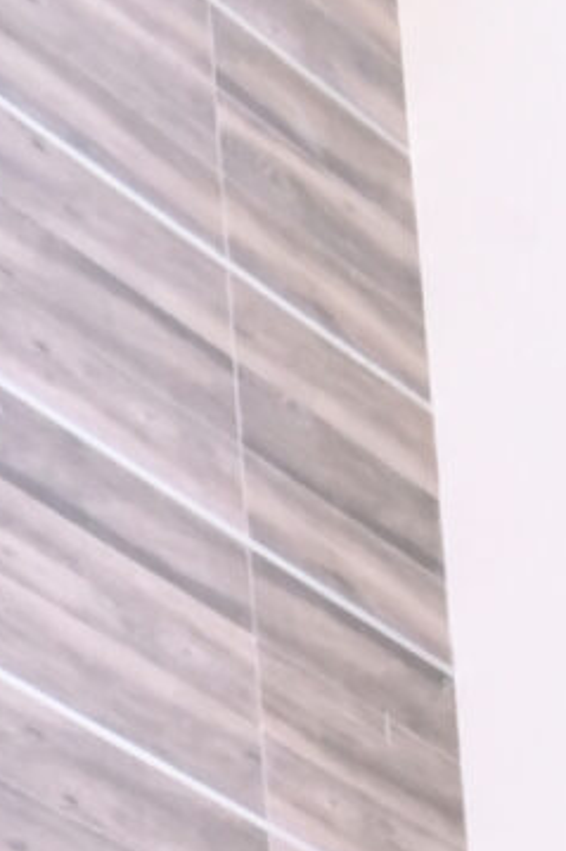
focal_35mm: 107
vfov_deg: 11.0
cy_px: 2624
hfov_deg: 12.3
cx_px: -250
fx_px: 2526
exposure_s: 1/80
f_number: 16
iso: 1000
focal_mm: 10
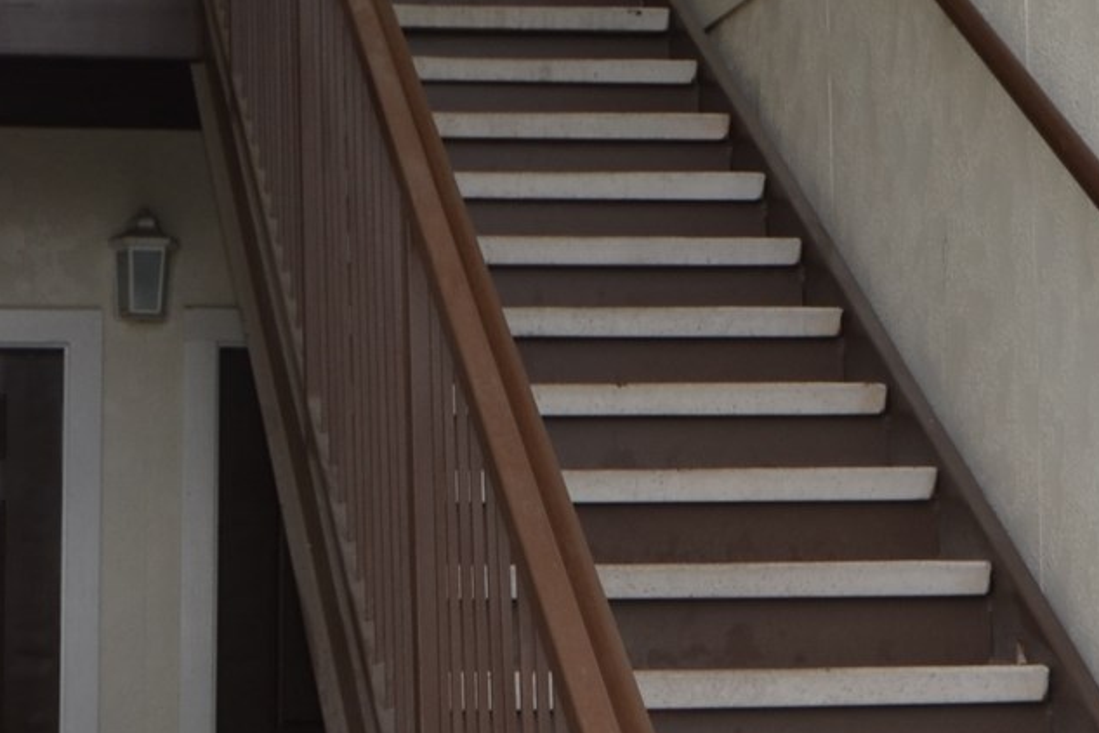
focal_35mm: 103
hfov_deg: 19.8
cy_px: 132
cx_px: 396
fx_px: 3144
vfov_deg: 13.2
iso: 100
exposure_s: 1/125
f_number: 5.6
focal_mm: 20
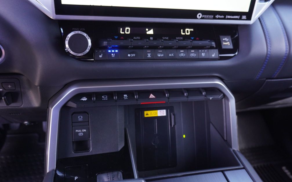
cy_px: 85
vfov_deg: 44.5
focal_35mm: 28
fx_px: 223
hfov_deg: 66.5
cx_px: 144
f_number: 4
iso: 640
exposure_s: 1/60
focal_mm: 18
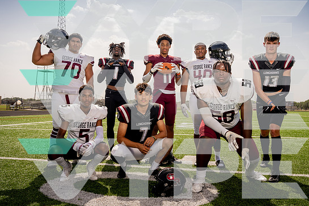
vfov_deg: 42.3
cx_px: 164
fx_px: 266
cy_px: 100
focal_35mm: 31
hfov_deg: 60.2
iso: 50
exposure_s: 1/250
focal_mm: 29
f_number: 8
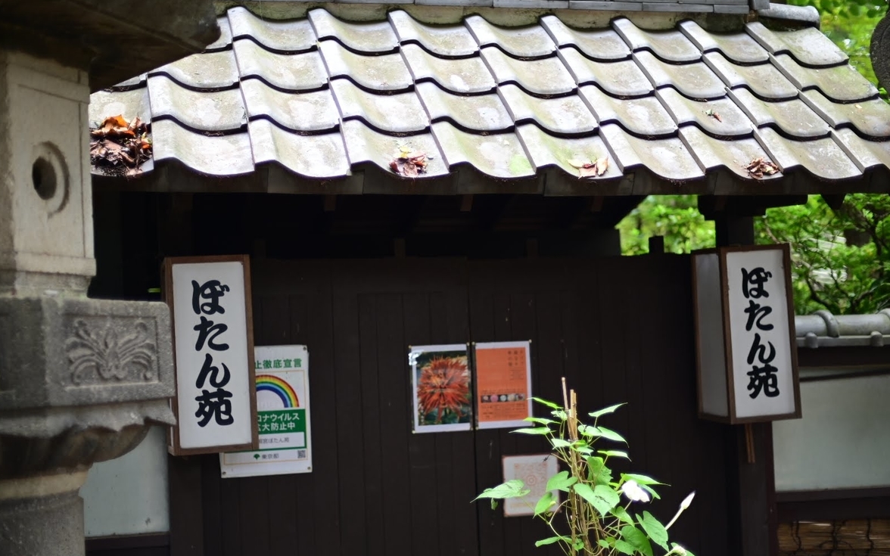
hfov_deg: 38.9
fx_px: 1261
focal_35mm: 52
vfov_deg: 24.9
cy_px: 301
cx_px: 439
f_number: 1.4
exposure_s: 1/200
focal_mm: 50
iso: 250
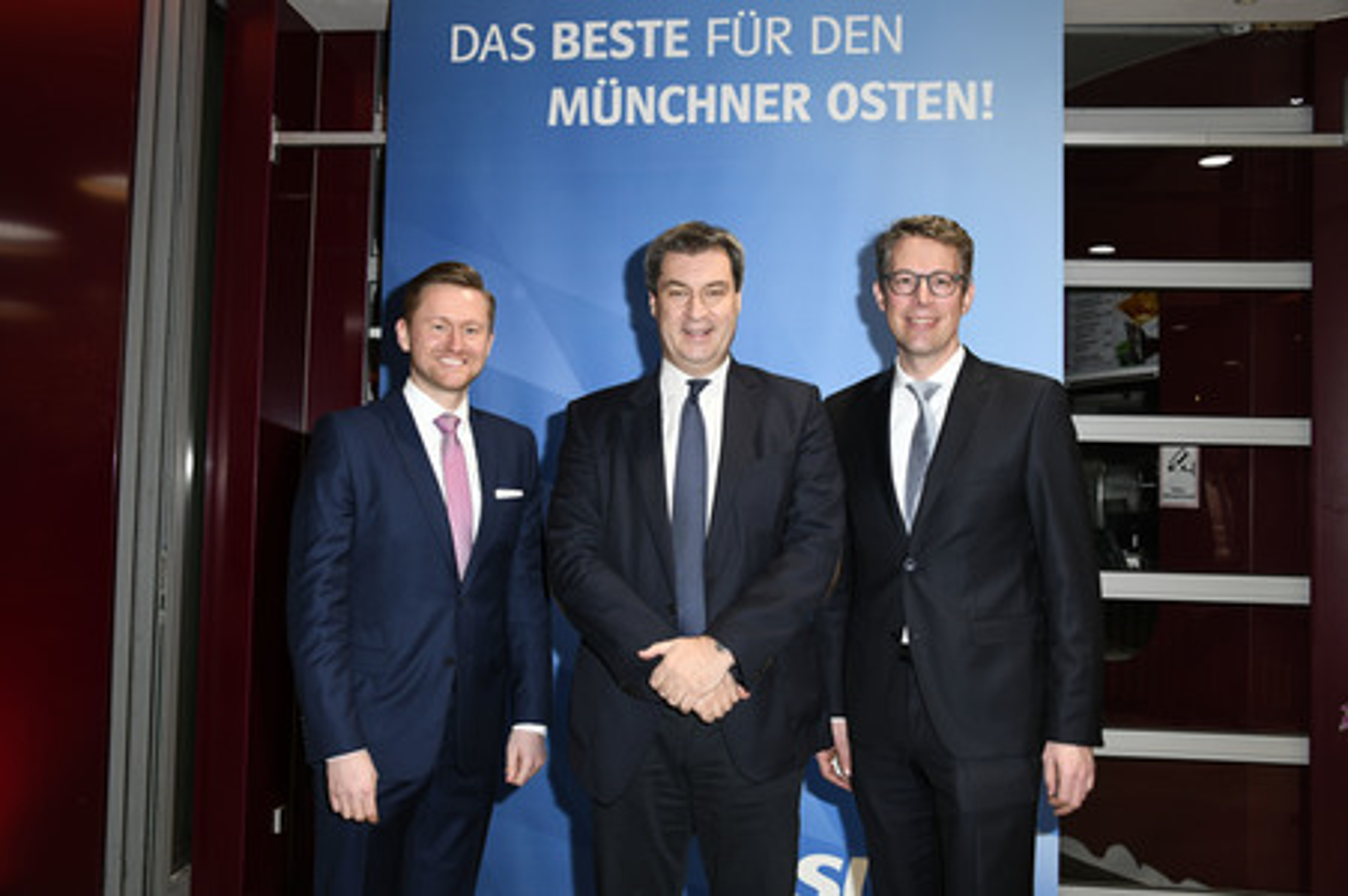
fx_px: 1197
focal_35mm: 32
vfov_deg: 41.1
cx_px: 674
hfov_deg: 58.8
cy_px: 448
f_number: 6.3
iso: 1000
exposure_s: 1/100
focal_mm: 32
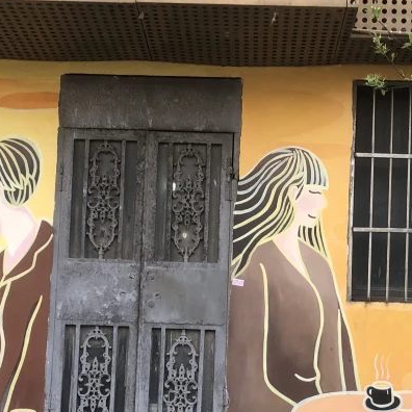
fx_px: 1010
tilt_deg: +6.6
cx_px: 196
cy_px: 327
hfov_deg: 23.1
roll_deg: -0.5
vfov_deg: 22.8
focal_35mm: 75
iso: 20
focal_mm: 4
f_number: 1.8
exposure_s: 1/202
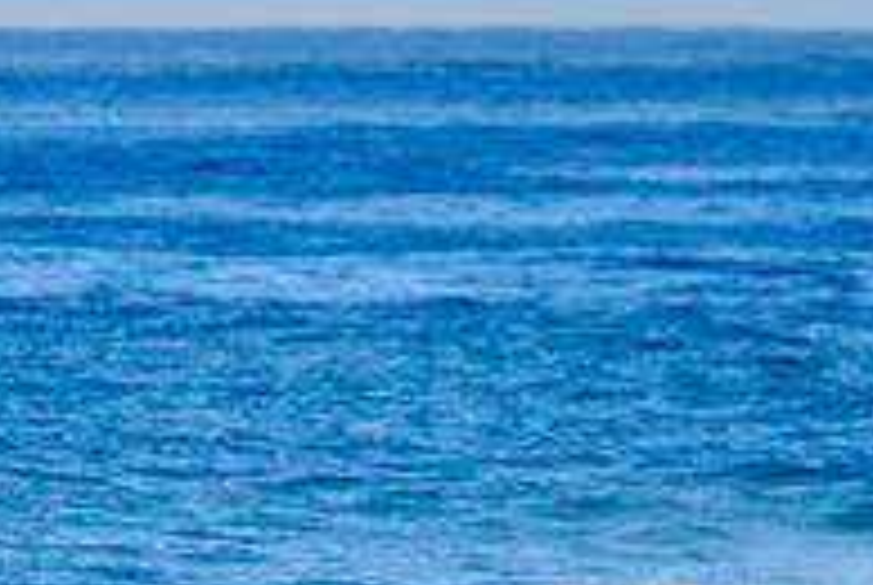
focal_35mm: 1829
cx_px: 642
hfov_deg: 1.1
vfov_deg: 0.8
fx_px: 44420
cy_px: 733
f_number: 5.6
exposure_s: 1/2000
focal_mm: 500
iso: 280
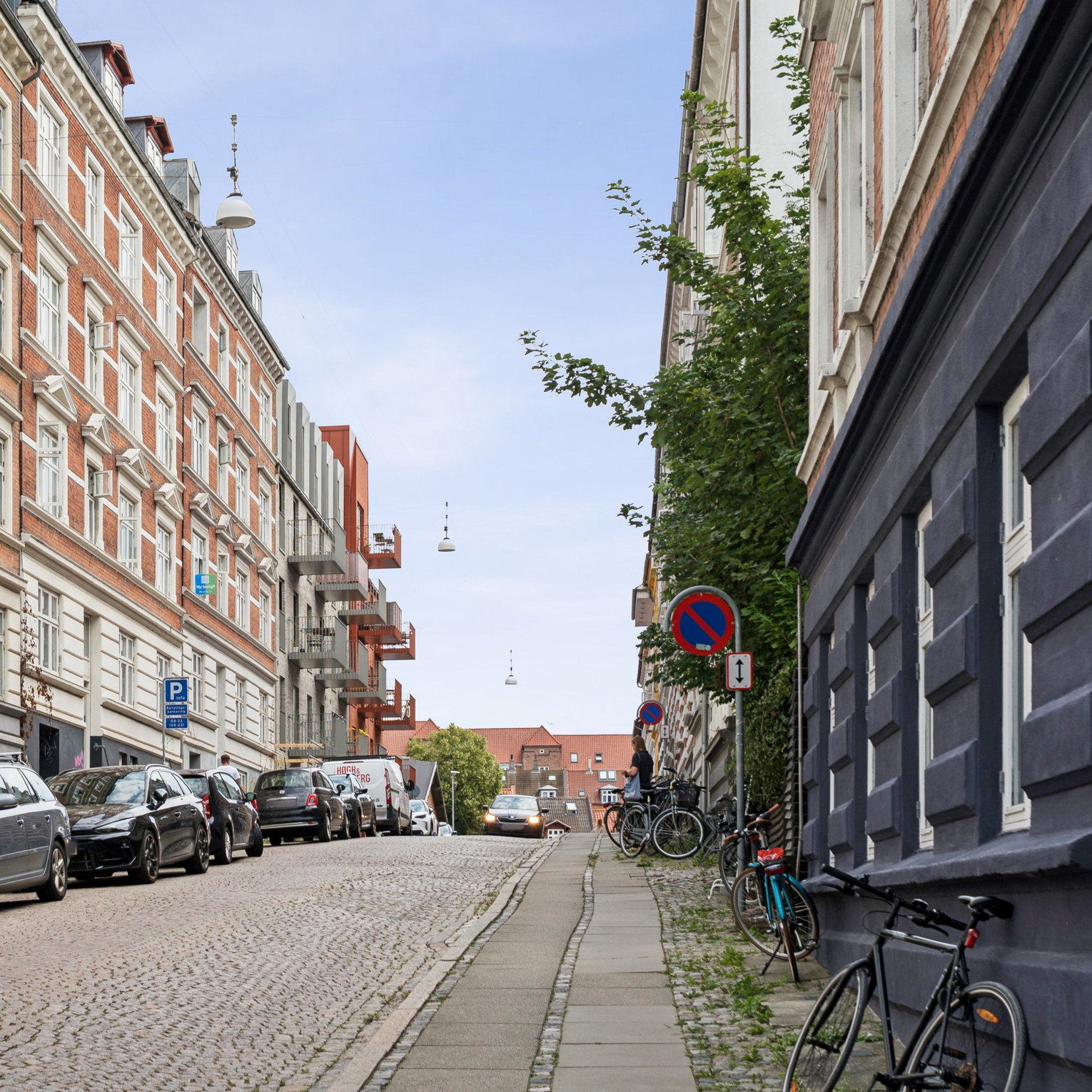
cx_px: 202
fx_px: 1785
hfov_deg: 33.0
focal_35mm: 50
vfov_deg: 33.8
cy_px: 403
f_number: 6.3
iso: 100
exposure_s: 1/320
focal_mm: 30
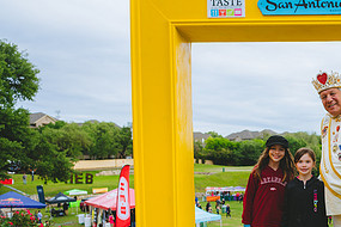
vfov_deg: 25.1
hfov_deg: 35.3
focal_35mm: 53
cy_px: 183
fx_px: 502
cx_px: 309
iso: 125
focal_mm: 26
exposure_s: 1/200
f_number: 2.8
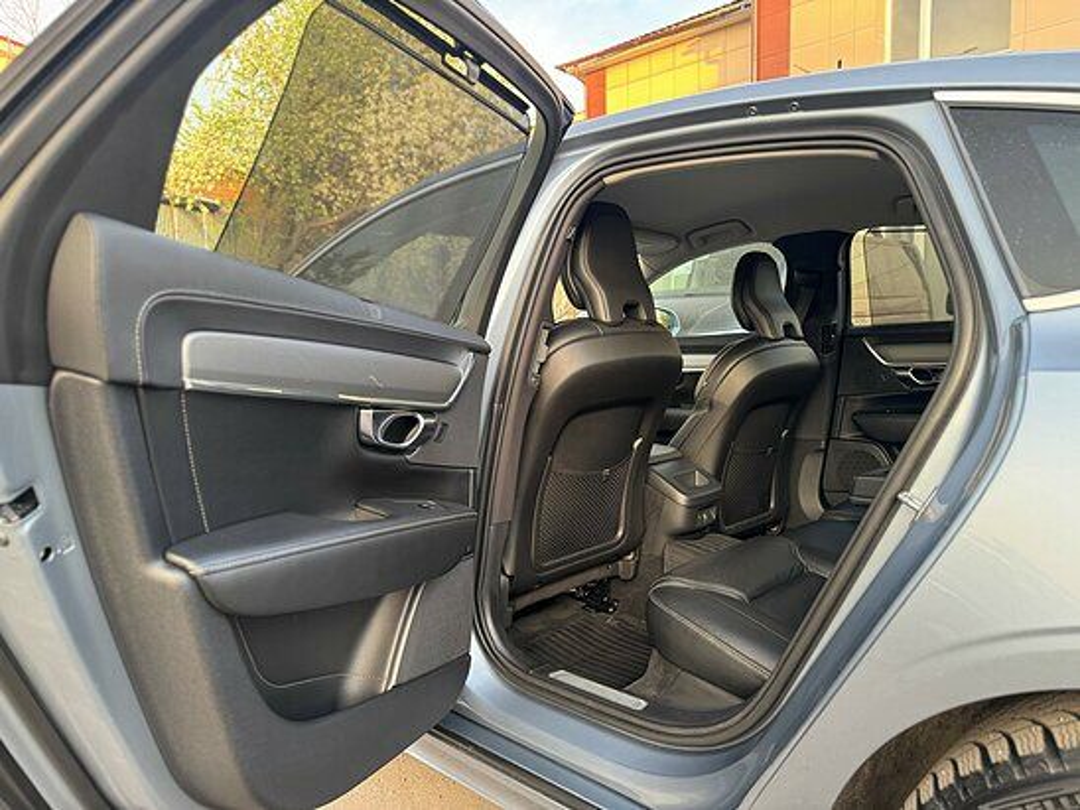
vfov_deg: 56.8
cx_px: 540
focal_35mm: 24
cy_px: 405
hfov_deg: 71.6
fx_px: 749
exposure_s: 1/60
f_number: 1.78
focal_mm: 6.76
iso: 400
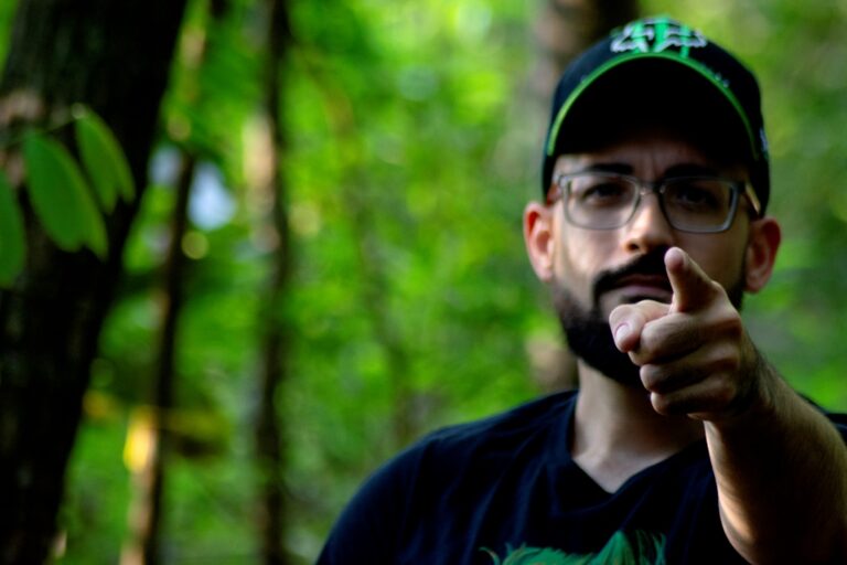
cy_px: 282
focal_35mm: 360
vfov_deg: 3.8
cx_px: 424
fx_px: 8469
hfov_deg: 5.7
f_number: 5
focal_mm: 240
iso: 1250
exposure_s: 1/125
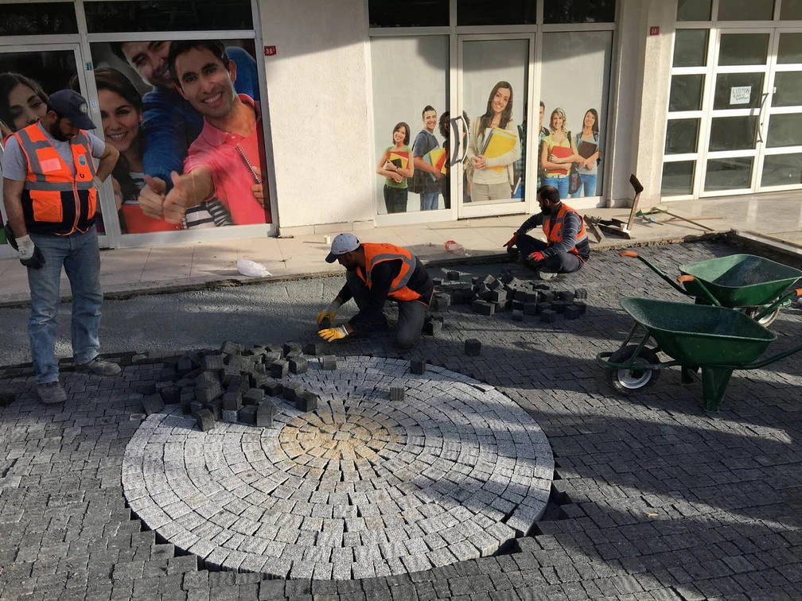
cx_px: 401
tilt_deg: -15.1
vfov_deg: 48.2
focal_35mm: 29
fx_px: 672
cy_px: 300
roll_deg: +1.9
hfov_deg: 61.7
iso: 25
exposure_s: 1/487
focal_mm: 4.15
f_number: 2.2
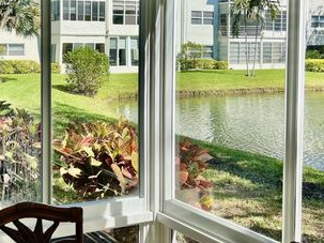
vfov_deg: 26.3
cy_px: 72
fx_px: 515
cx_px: 56
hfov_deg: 33.7
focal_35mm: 55
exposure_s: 1/1431
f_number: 1.5
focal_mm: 5.7
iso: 50
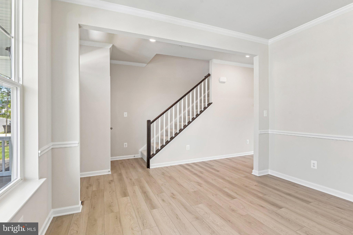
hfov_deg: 96.7
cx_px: 176
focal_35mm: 16
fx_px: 157
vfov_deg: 73.7
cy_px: 118
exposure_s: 1/50
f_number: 8
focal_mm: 16
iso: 400
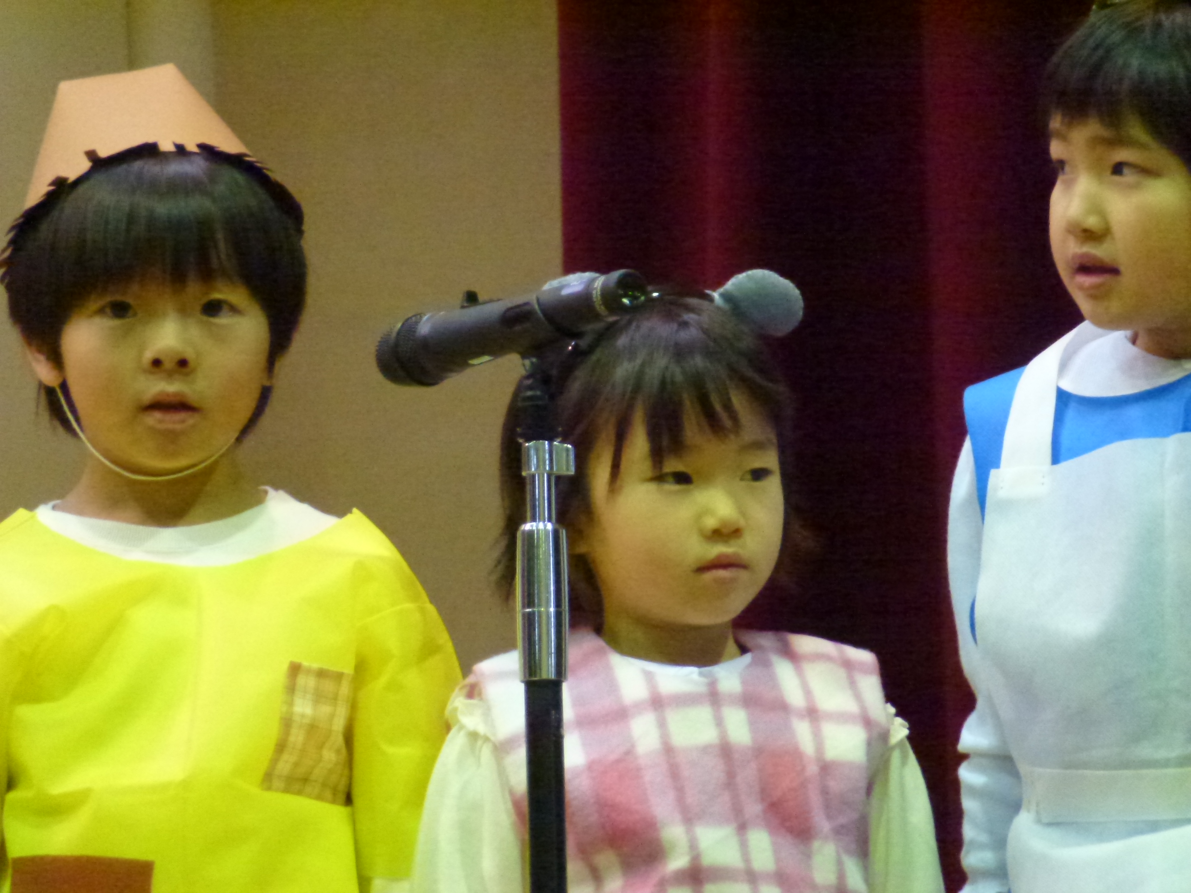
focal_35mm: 384
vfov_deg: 3.9
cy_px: 446
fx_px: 13212
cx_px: 596
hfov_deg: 5.2
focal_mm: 68.8
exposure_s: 1/25
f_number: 5.9
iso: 1600
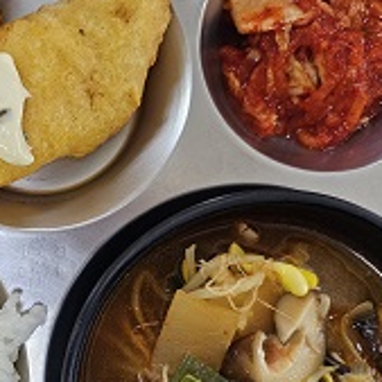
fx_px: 599
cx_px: 25
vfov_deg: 35.0
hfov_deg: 33.2
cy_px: 253
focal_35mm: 48
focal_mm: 6.3
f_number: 1.7
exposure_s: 1/100
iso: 320
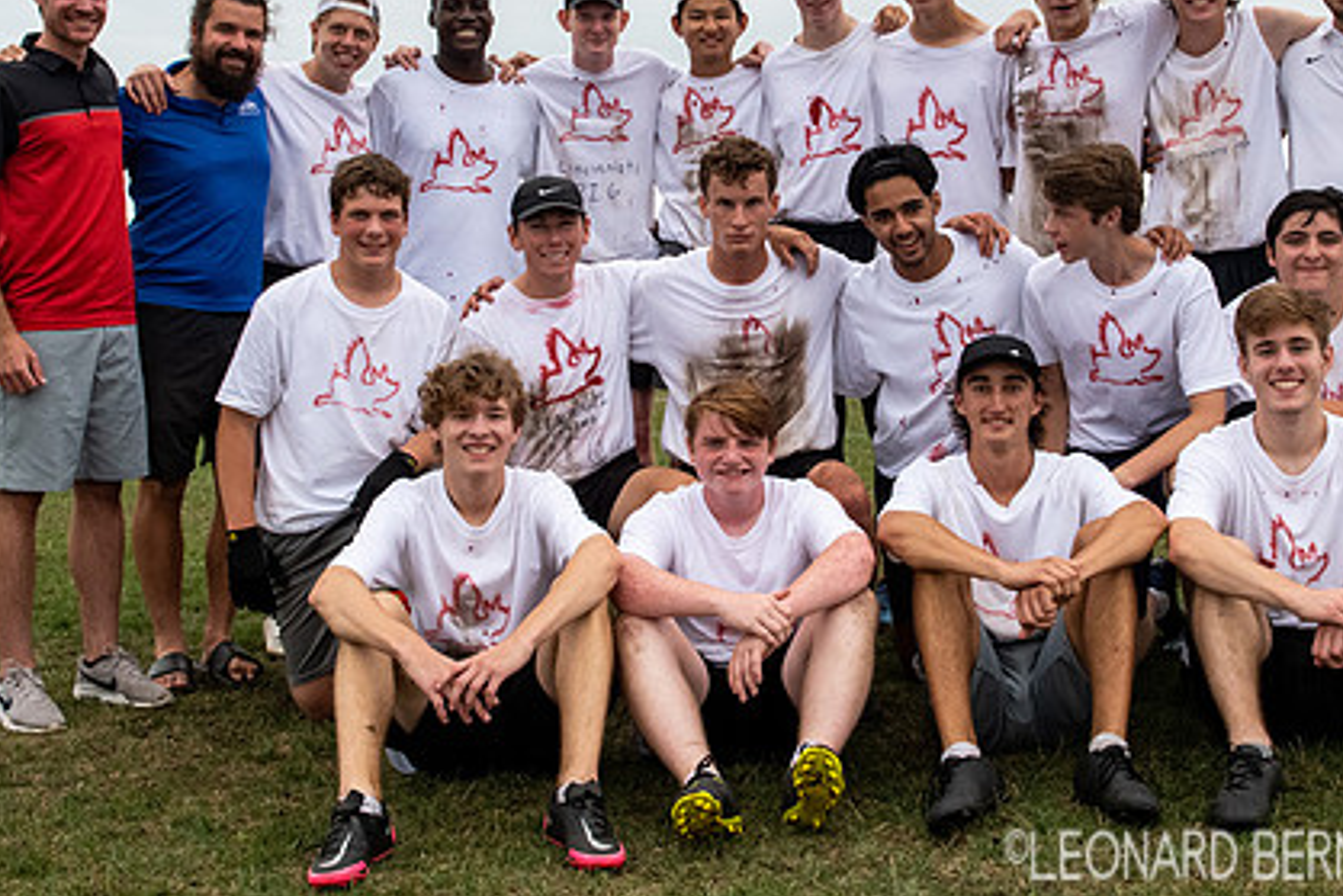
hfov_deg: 36.2
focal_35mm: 55
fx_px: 2052
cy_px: 337
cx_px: 729
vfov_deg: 24.6
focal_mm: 24
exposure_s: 1/500
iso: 1600
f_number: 10
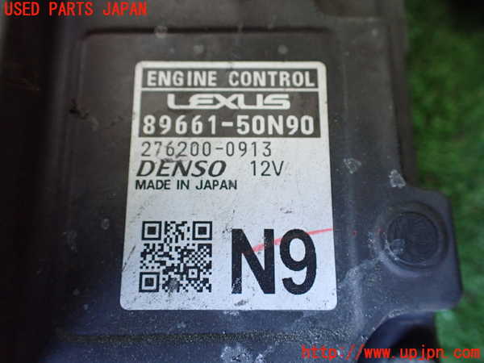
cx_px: 242
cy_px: 182
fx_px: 419
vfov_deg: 46.8
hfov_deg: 60.0
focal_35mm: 30
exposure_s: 1/80
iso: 800
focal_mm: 5.4
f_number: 2.3
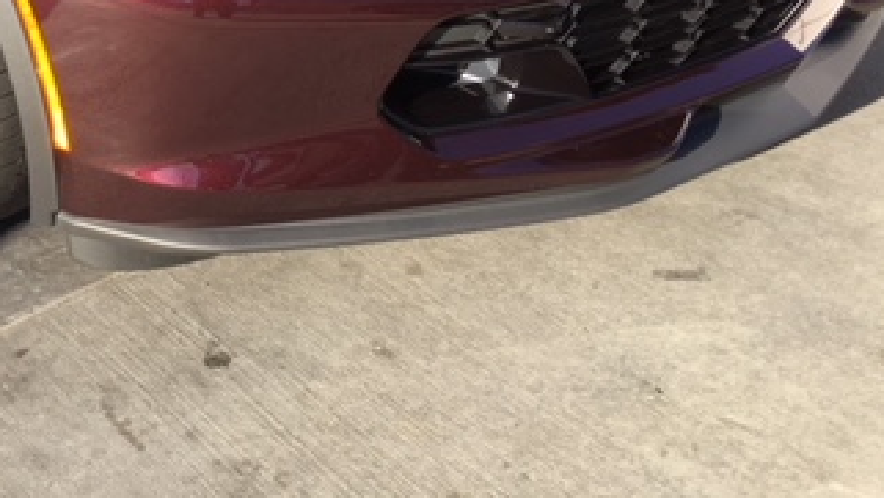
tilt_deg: -18.1
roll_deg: +2.6
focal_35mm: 63
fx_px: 1478
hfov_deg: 31.5
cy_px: -157
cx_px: 61
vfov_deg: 17.9
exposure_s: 1/363
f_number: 2.2
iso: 25
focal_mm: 4.15
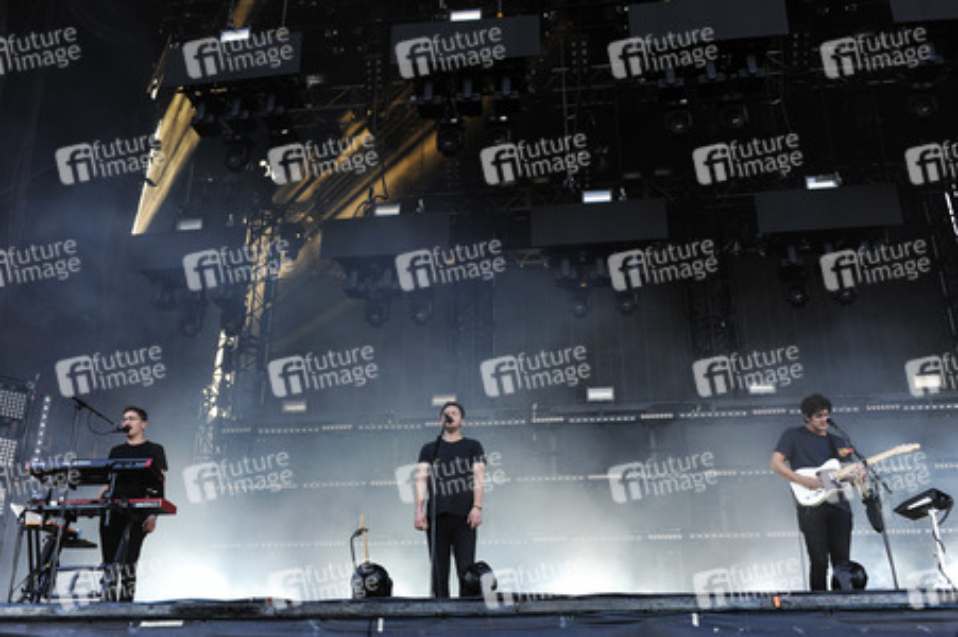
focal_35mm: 35
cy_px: 318
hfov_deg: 54.5
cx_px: 479
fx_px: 931
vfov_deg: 37.8
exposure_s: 1/500
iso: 1000
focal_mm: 35
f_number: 3.5
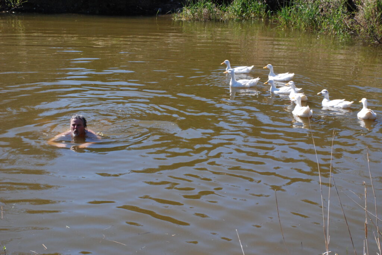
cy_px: 128
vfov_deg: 18.2
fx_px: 797
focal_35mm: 75
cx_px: 191
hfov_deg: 27.0
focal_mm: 50
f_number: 11
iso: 800
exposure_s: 1/500
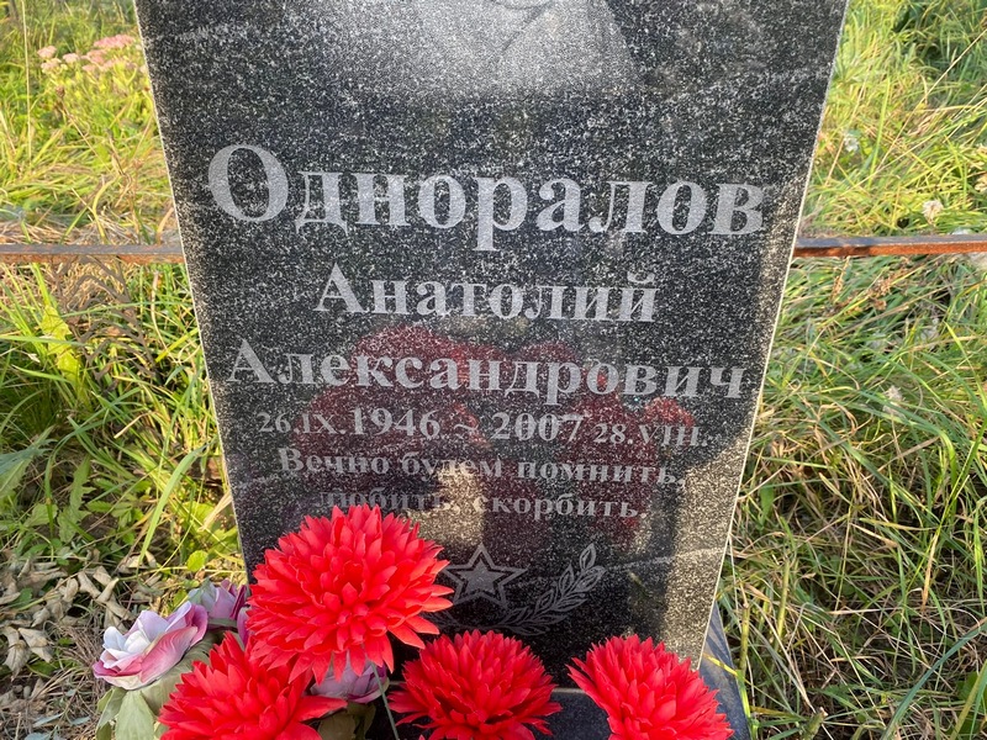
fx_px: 741
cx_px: 494
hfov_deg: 67.3
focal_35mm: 26
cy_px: 370
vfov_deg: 53.1
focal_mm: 4.25
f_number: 1.8
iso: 32
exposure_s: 1/144
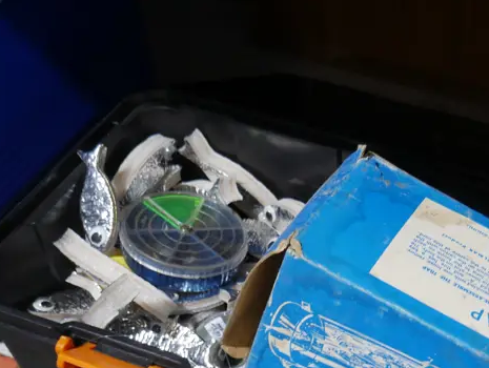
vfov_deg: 21.7
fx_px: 934
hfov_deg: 27.8
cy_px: 349
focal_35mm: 66
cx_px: 476
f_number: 3.6
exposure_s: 1/60
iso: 400
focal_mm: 15
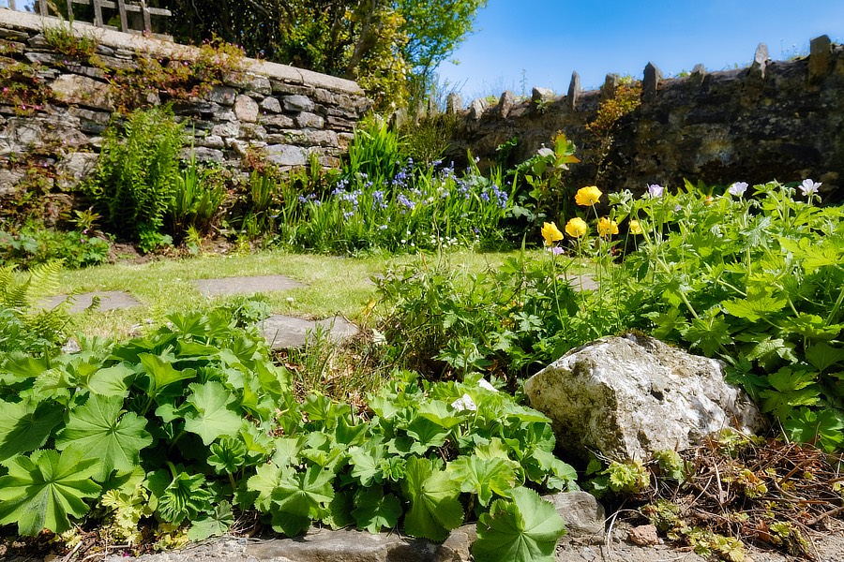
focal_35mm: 23
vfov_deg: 55.1
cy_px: 281
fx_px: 539
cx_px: 422
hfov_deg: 76.1
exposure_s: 1/280
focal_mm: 15.1
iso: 200
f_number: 9
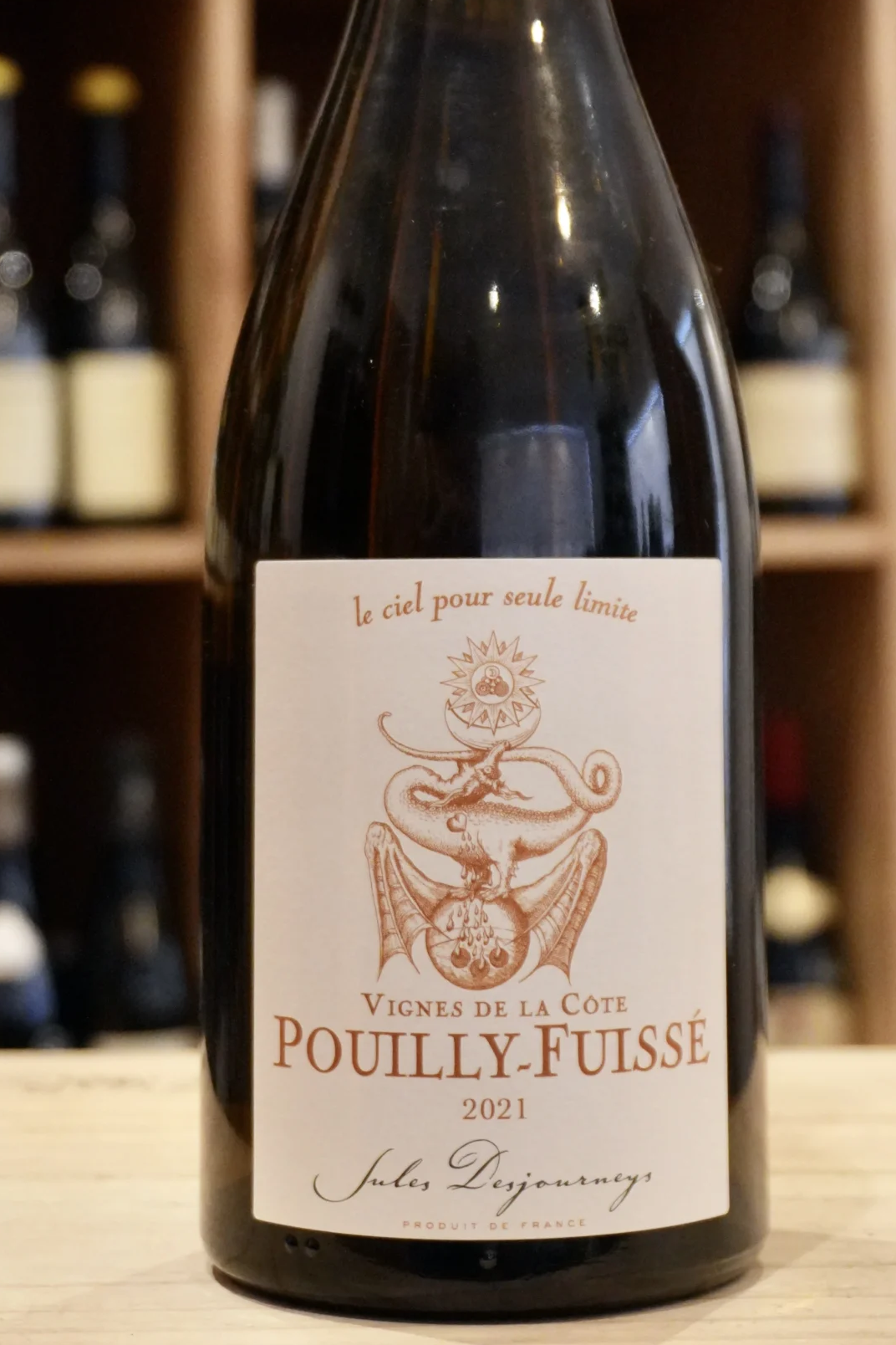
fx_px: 2941
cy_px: 309
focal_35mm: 79
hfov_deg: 17.3
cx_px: 481
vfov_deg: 25.4
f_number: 5
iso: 3200
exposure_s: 1/60
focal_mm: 33
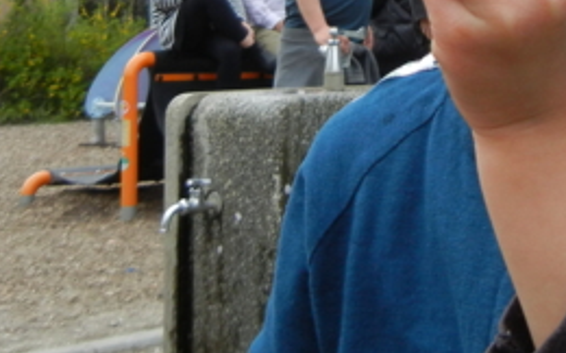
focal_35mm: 98
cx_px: 438
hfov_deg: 21.0
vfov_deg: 12.9
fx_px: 1510
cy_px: -109
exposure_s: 1/392
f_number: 3.5
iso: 160
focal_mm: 5.4
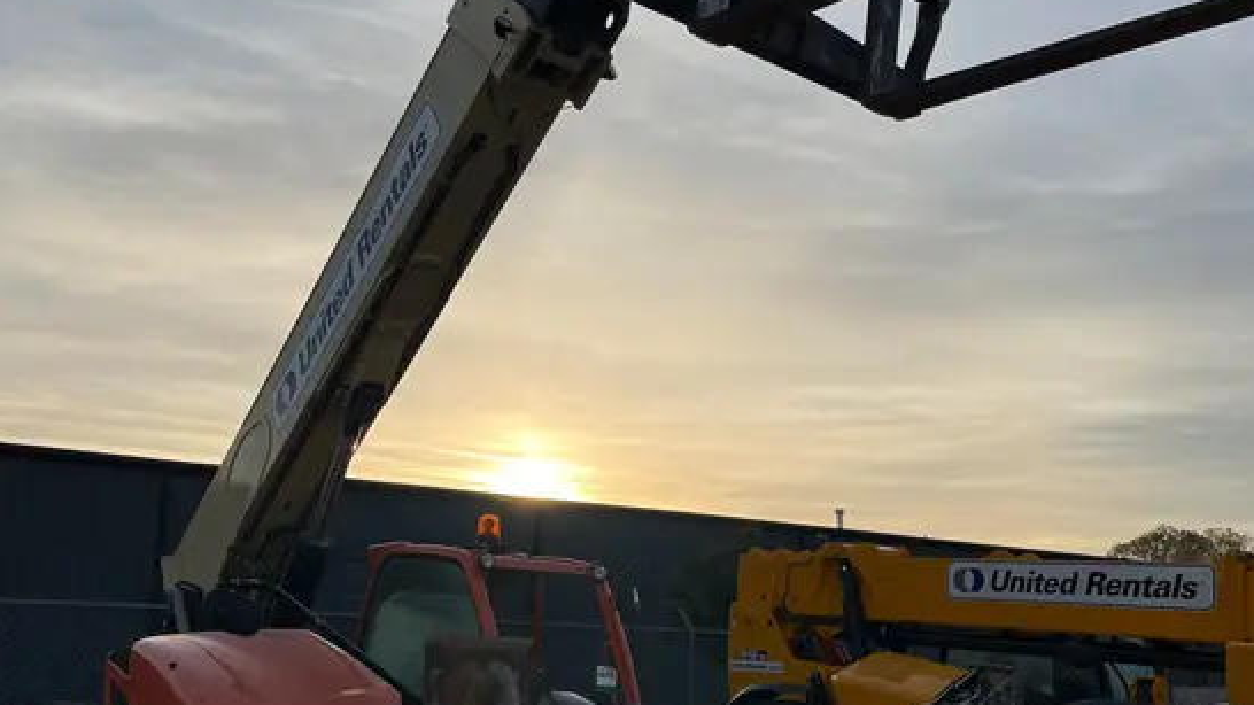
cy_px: 442
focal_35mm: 38
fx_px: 1263
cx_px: 629
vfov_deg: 31.0
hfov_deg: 52.8
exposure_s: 1/3745
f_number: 1.6
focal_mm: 5.1
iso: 50
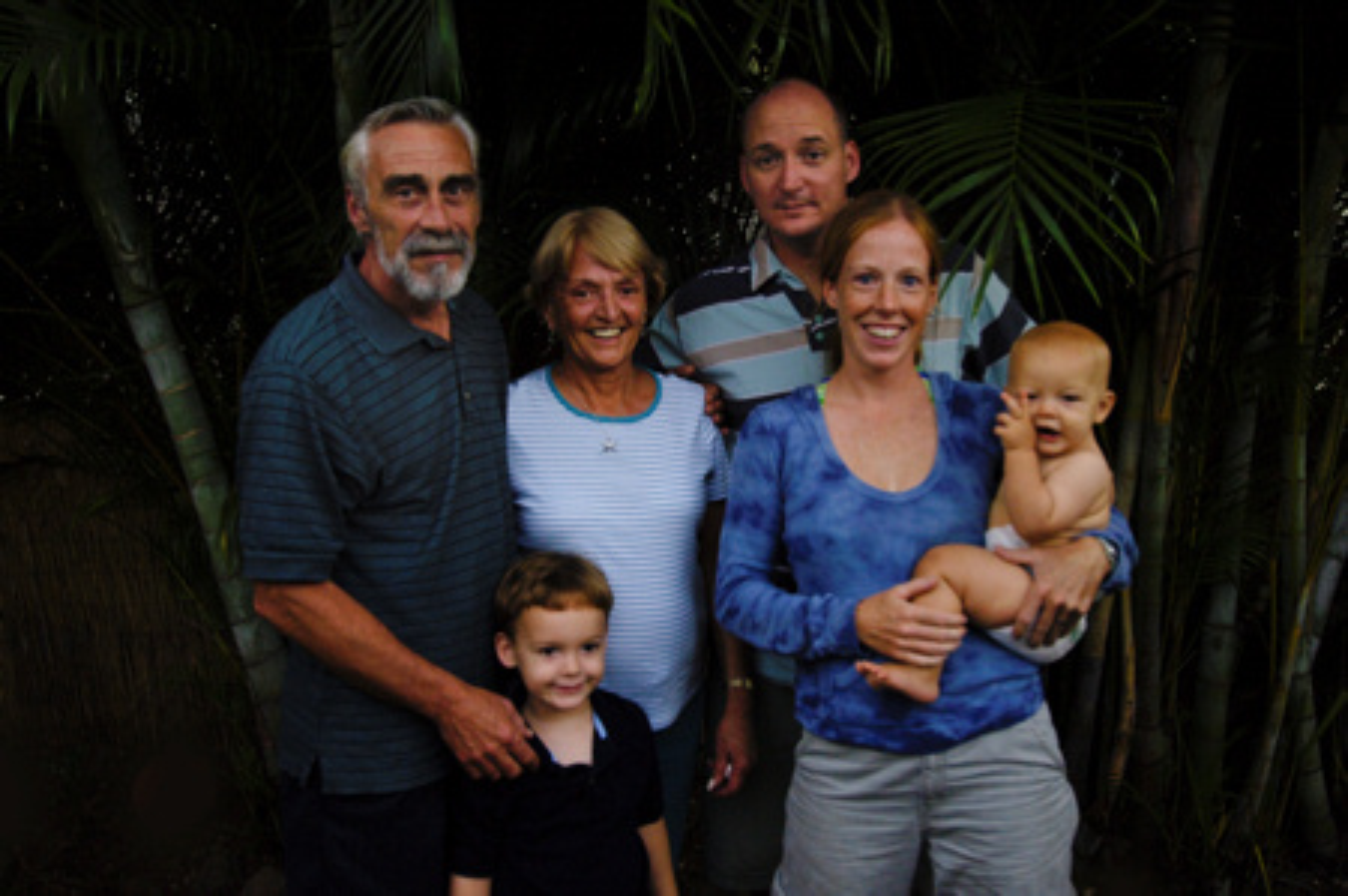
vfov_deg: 36.8
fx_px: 1347
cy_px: 448
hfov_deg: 53.2
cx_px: 674
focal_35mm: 36
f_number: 4
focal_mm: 24
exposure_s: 1/50
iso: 200
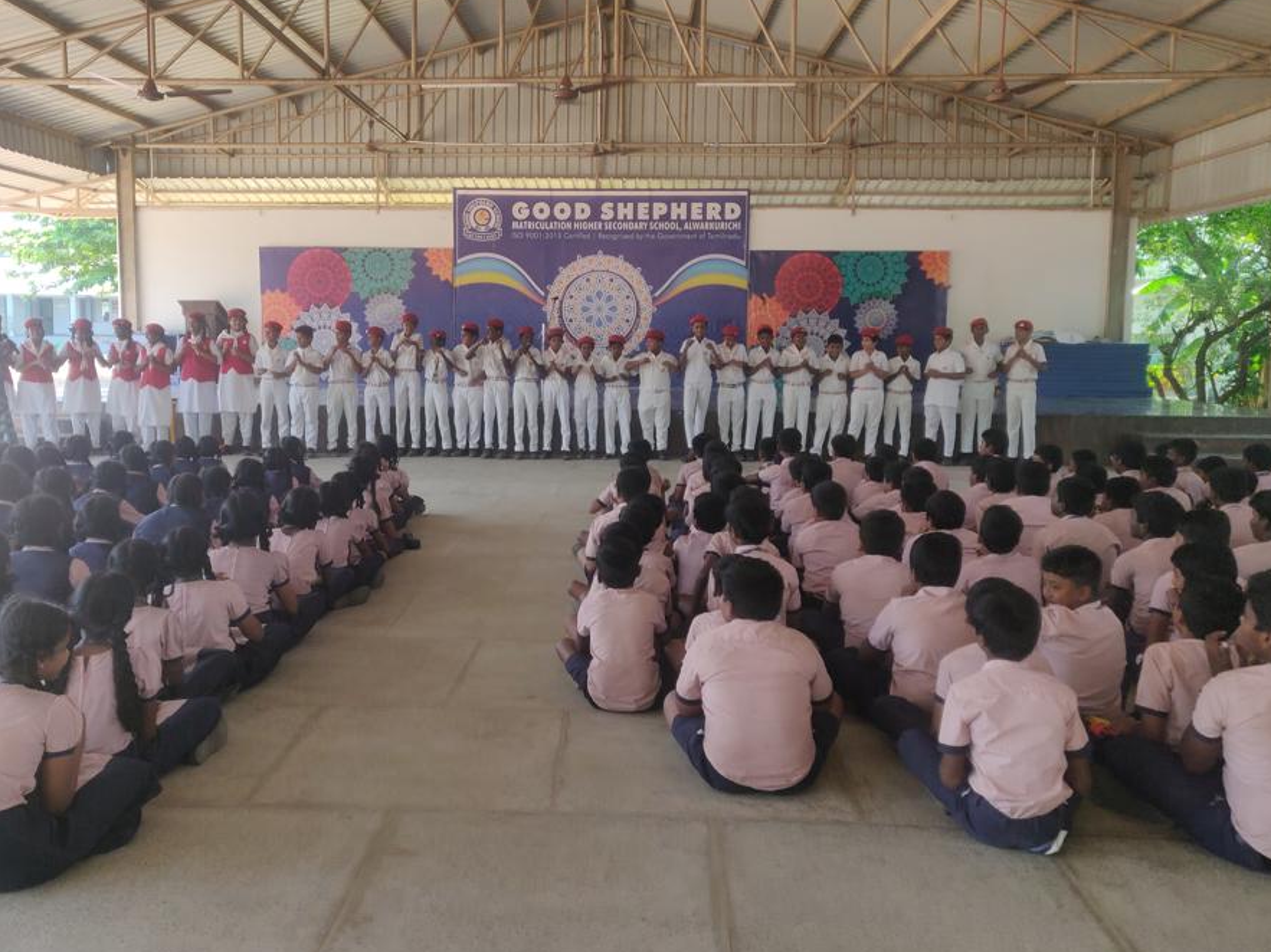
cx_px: 596
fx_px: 1065
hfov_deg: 61.6
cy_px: 441
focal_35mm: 29
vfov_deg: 48.2
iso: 100
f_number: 1.7
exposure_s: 1/123
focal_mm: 4.25
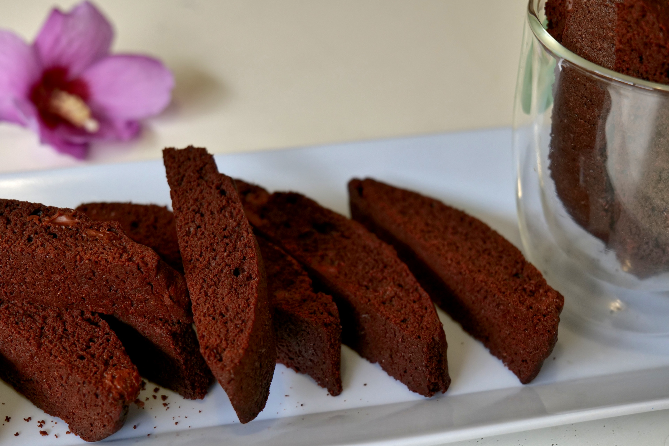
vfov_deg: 22.6
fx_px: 1115
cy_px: 223
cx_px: 334
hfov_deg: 33.4
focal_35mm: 60
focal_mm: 60
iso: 1600
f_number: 7.1
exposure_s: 1/100
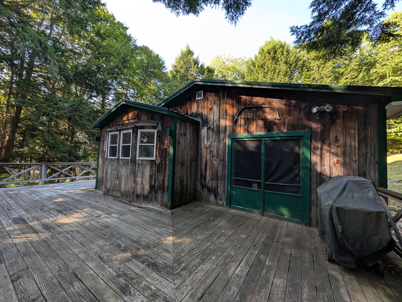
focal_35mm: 12
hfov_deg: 110.5
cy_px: 151
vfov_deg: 94.6
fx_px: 140
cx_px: 201
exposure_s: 1/208
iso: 41
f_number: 1.7
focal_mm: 2.02
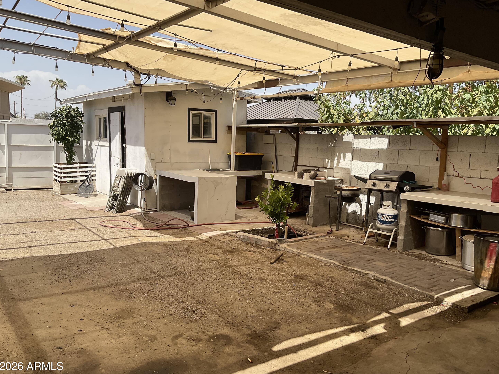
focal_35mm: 30
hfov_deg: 60.0
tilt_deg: -7.1
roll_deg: -2.5
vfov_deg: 46.8
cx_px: 256
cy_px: 191
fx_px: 432
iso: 16
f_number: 1.8
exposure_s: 1/1534
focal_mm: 3
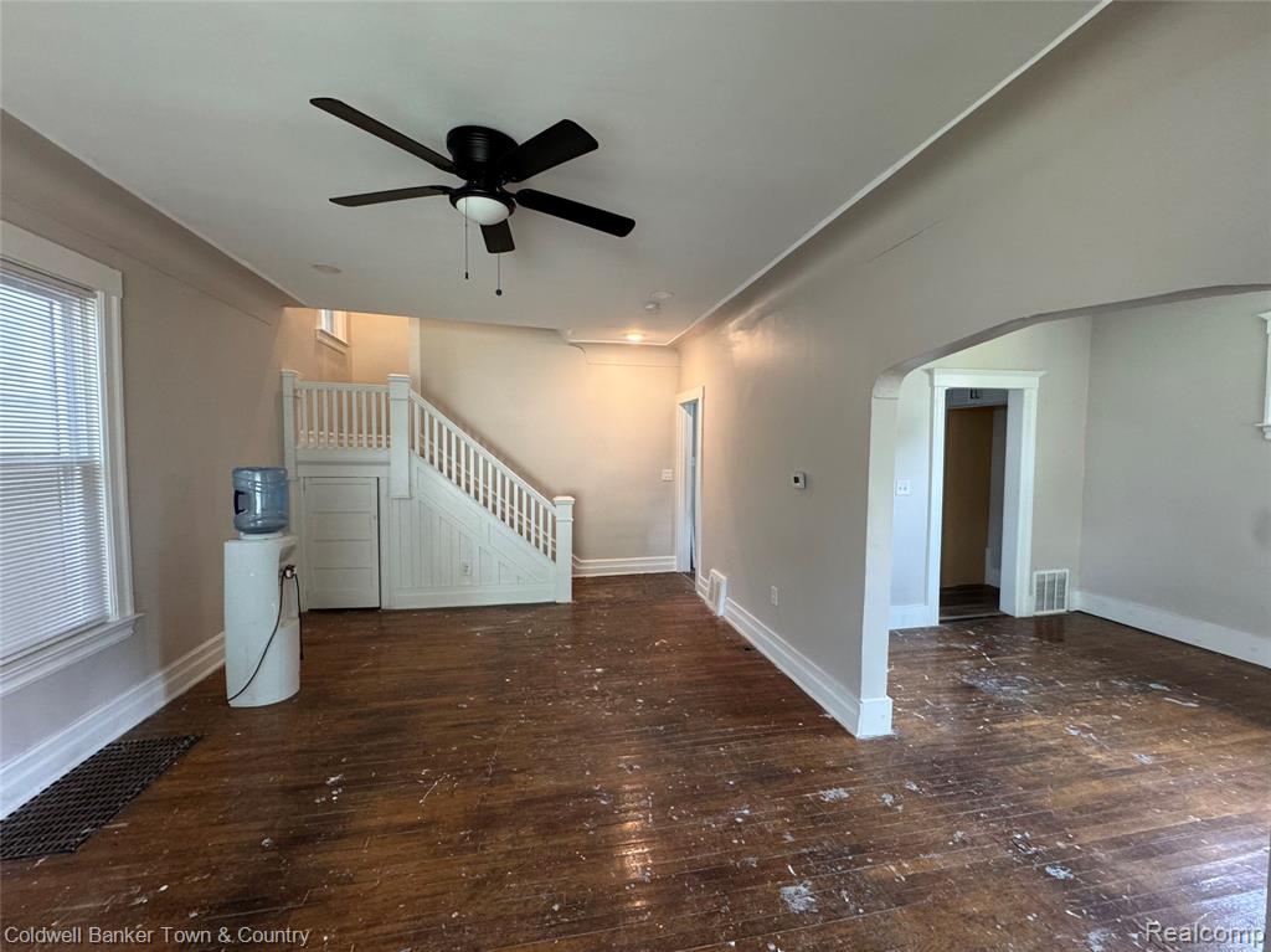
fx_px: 514
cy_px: 476
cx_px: 636
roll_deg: +1.5
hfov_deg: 102.1
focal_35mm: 14
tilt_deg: -4.0
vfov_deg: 85.6
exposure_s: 1/60
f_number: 2.2
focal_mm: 2.22
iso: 200
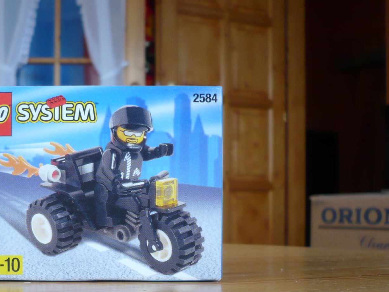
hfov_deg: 33.9
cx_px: 120
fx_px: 629
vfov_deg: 25.8
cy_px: 216
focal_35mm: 56
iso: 100
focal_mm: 5.8
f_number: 2.8
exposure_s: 1/30
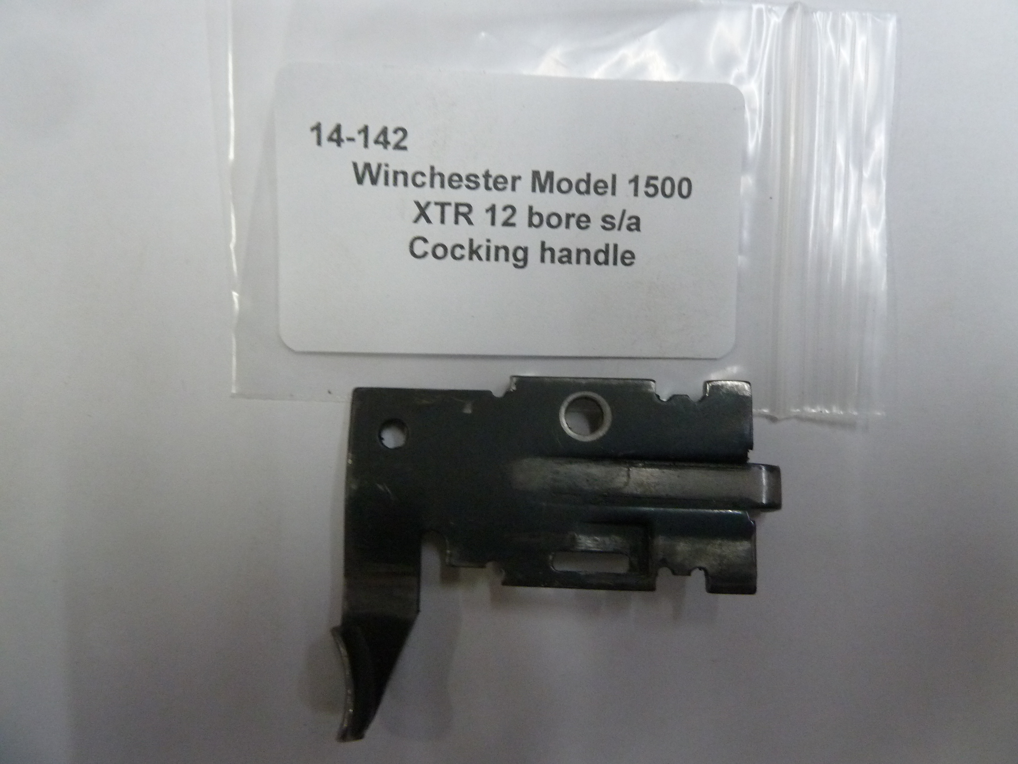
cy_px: 382
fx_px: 735
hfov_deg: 69.4
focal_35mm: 25
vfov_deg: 54.9
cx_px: 509
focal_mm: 4.1
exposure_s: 1/30
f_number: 3.3
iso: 400
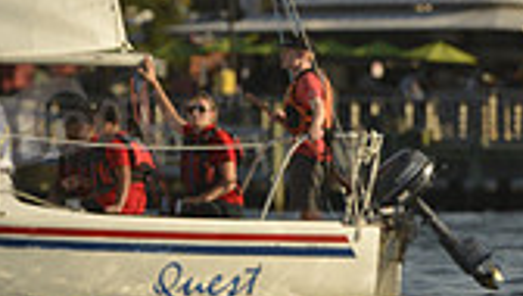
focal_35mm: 1228
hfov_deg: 1.8
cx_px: -352
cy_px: 23
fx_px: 17051
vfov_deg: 1.0
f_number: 6.3
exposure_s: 1/1000
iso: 200
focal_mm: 340
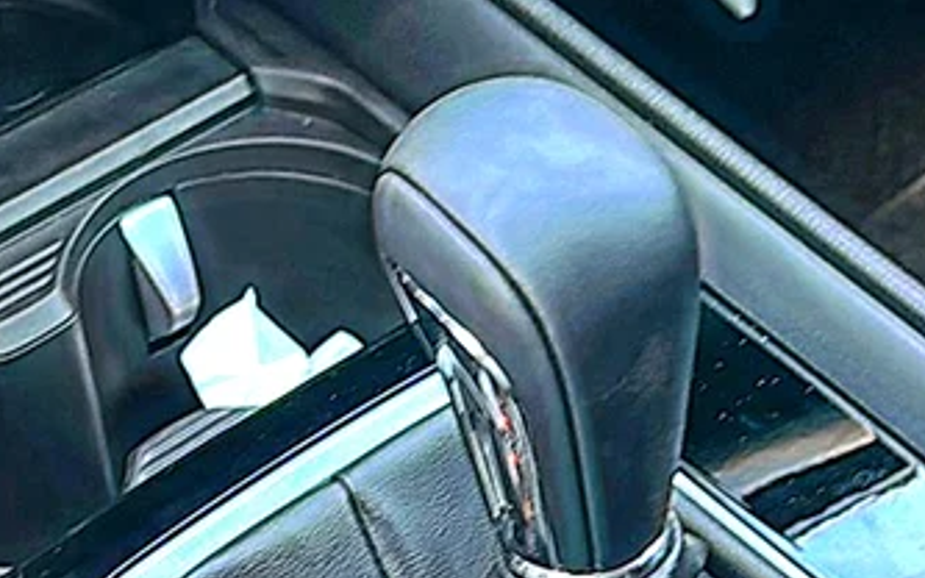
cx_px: 533
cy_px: 682
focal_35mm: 98
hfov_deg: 21.2
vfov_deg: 13.0
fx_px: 2470
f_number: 1.78
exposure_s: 1/44
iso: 50
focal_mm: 6.86
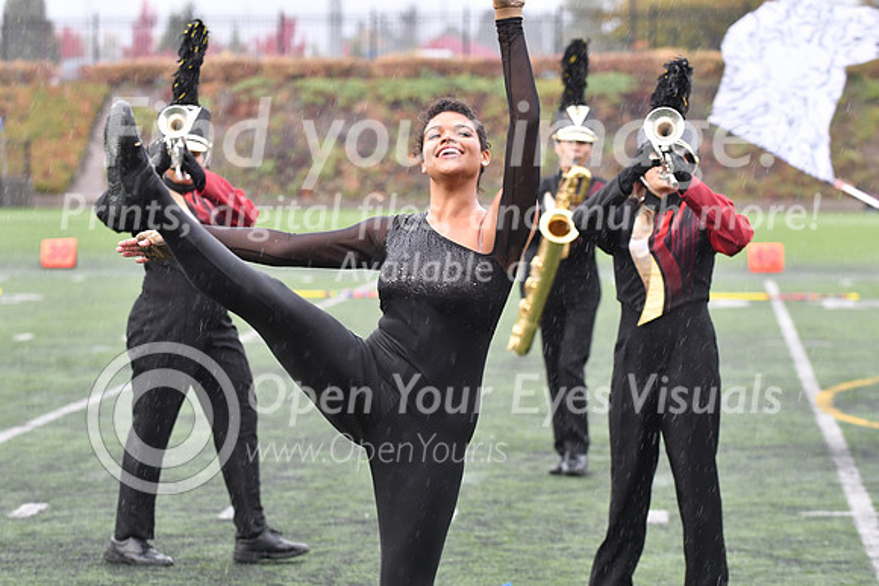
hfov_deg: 11.8
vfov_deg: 7.9
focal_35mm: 174
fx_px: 4249
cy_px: 293
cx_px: 440
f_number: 4
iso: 1000
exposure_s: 1/320
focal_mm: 116
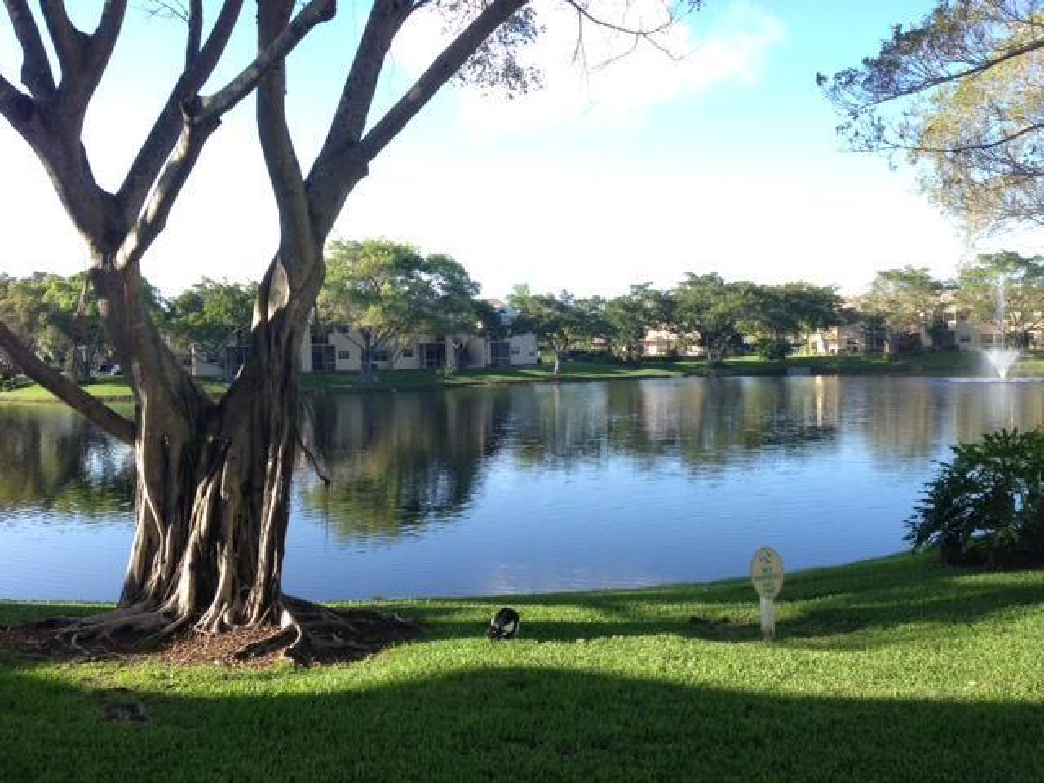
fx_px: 995
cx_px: 522
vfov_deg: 42.9
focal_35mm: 33
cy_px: 392
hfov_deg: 55.4
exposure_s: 1/361
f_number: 2.4
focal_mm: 4.12
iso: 50
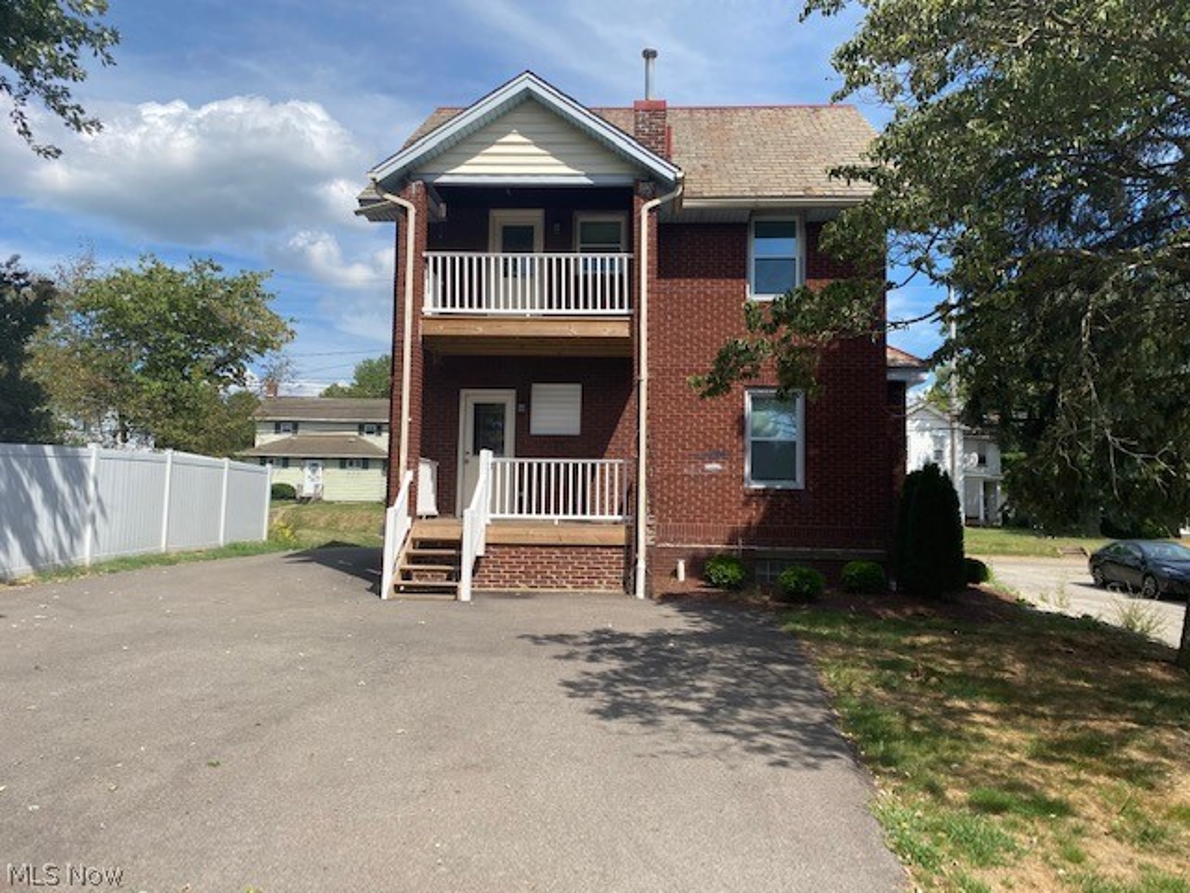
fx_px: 894
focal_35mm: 26
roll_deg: -1.1
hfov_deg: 67.3
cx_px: 595
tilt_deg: +4.7
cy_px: 446
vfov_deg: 53.1
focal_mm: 4.25
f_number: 1.8
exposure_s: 1/2688
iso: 32
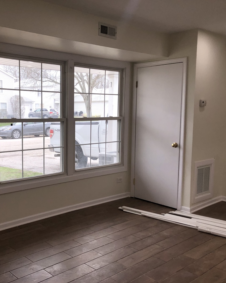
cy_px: 142
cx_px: 67
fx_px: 309
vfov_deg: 49.1
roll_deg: +0.4
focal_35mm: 37
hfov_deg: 39.4
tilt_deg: -7.1
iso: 20
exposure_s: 1/120
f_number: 1.8
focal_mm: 4
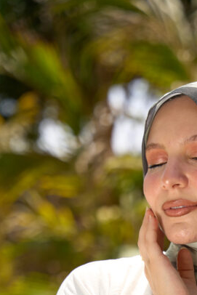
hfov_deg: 8.8
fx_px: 1271
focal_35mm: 155
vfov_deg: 13.0
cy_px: 323
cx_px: 202
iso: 100
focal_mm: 70
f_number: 2.8
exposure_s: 1/800
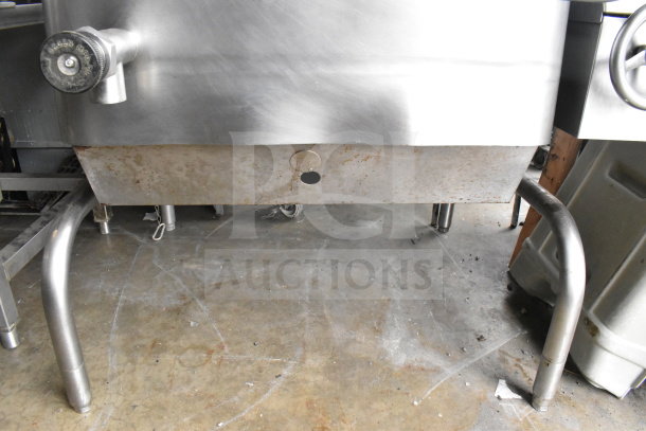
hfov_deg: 67.4
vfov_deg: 48.0
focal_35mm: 27
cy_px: 216
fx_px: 485
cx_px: 323
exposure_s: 1/320
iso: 6400
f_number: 9
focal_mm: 18
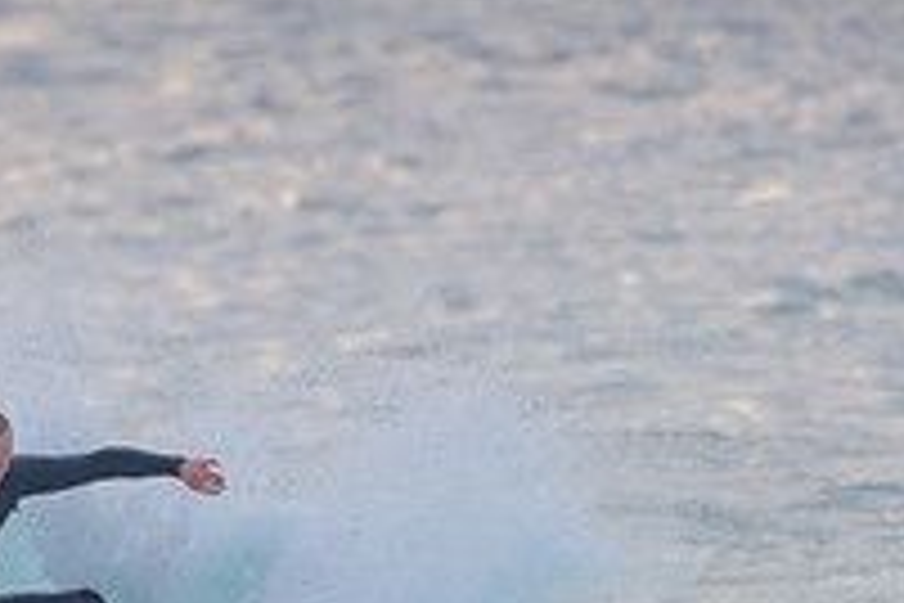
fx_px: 44318
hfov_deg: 1.2
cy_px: 746
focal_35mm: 1765
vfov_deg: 0.8
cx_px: 91
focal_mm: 500
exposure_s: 1/1250
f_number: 5.6
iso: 360
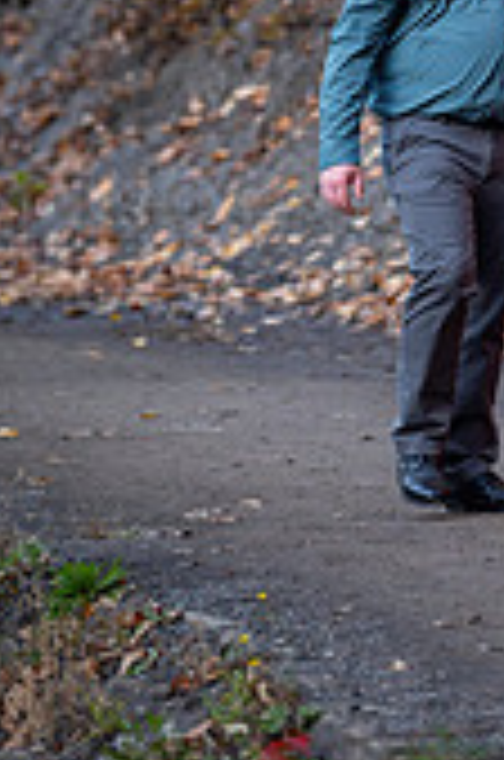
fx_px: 8434
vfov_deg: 5.1
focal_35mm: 400
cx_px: 583
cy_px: -238
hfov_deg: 3.4
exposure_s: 1/500
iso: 640
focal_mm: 150
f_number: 2.8
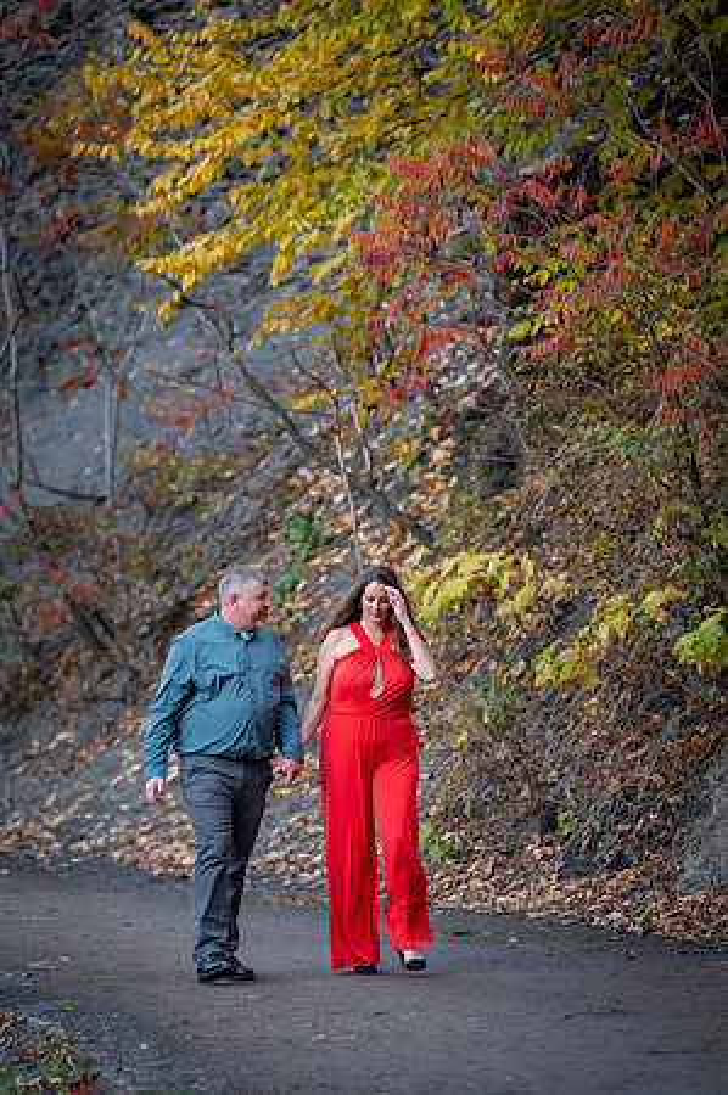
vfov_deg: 13.7
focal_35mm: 150
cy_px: 548
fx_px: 4560
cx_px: 364
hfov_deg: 9.1
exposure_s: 1/500
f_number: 2.8
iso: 640
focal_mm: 150
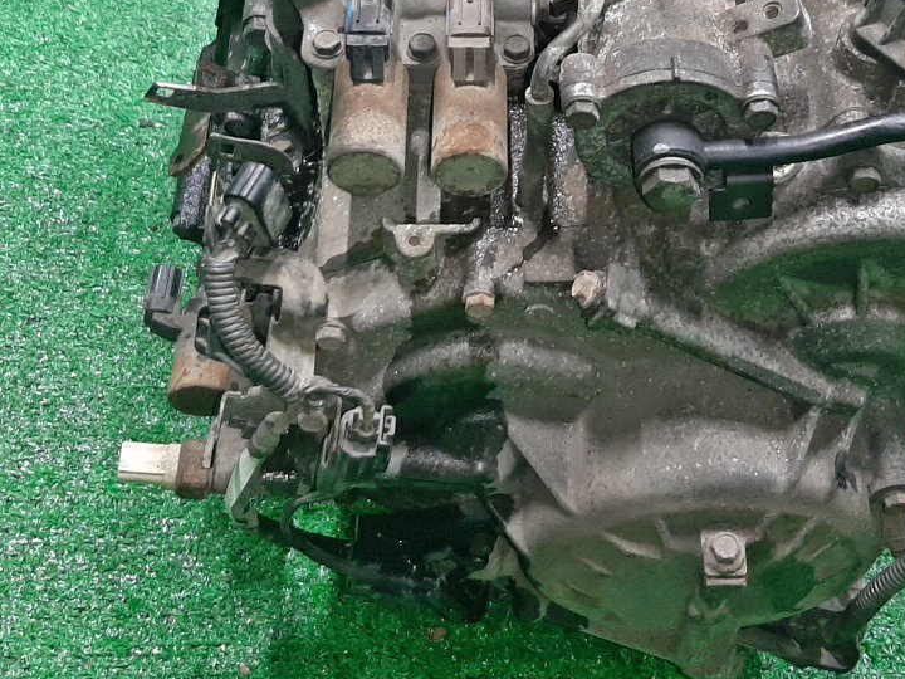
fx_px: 1359
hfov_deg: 36.7
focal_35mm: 52
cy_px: 131
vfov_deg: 27.4
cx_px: 534
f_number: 1.7
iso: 213
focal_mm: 3.93
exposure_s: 1/50
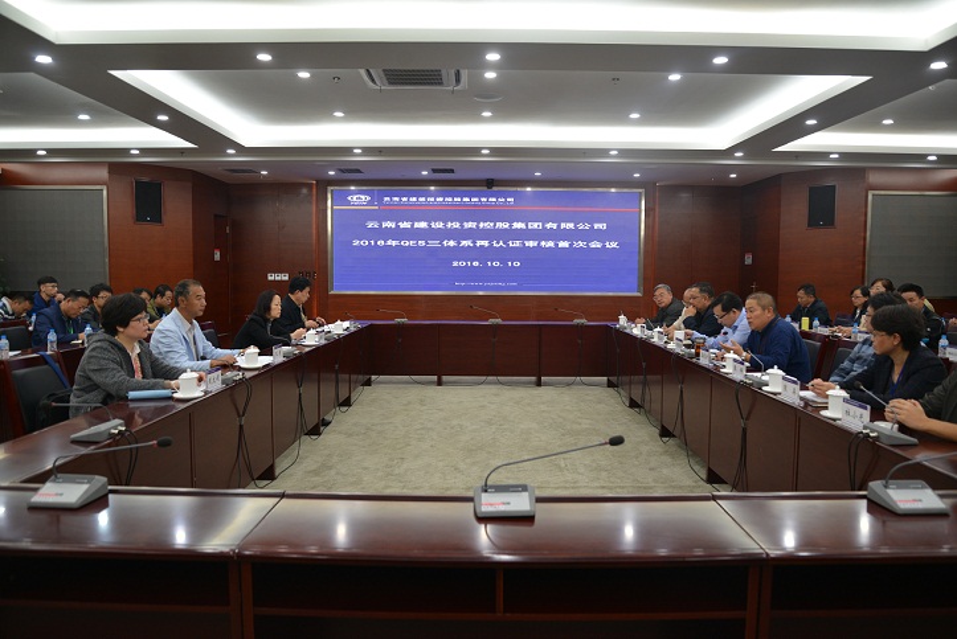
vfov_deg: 53.2
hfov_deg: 73.7
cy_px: 320
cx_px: 478
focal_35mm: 24
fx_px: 638
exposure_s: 1/60
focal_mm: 24
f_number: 4
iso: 500
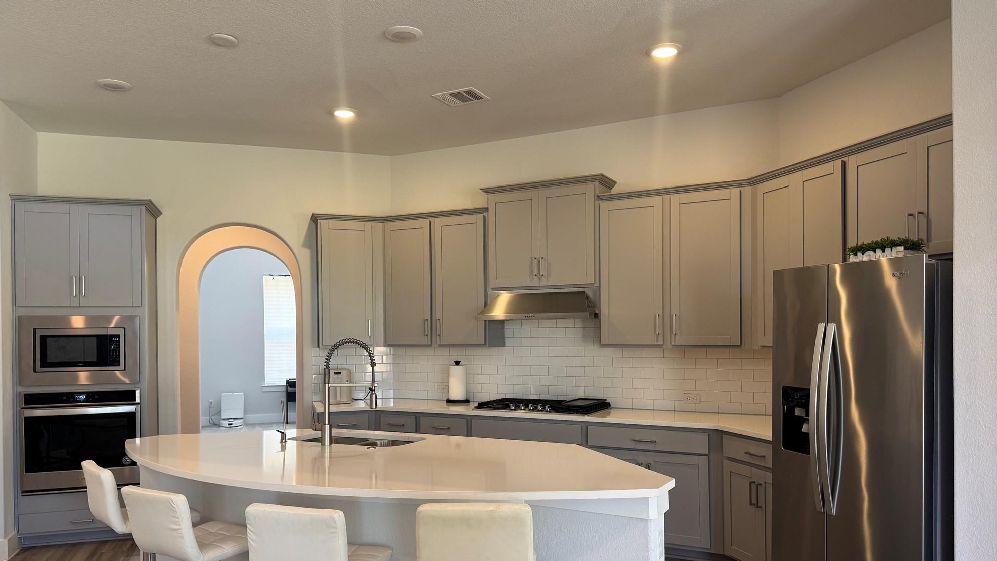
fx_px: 714
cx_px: 497
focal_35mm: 27
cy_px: 326
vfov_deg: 42.8
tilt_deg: -0.6
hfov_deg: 69.9
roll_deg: +0.5
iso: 125
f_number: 1.78
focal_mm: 6.76
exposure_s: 1/60
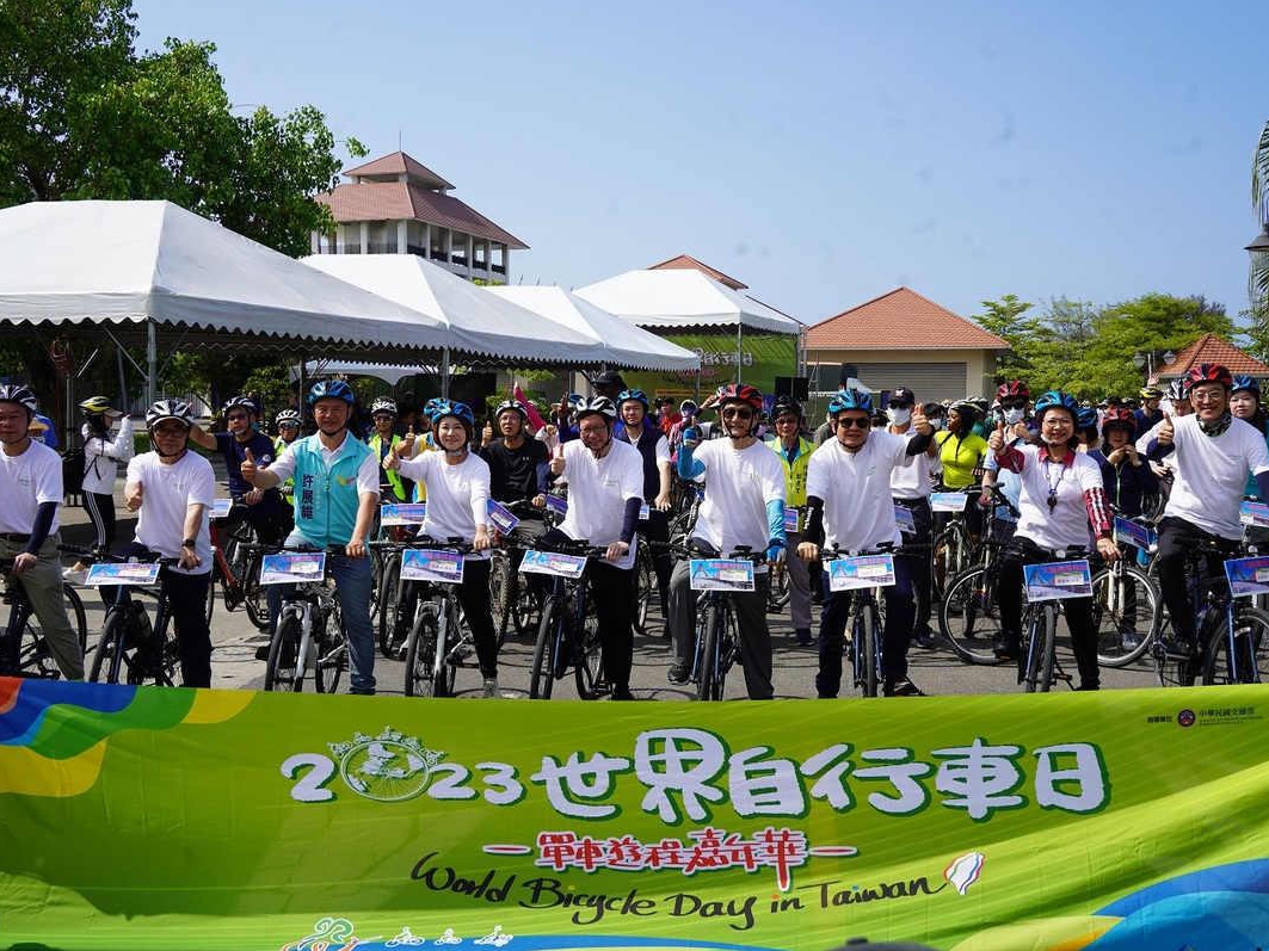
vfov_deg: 37.7
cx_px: 676
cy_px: 475
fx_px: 1393
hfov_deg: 48.9
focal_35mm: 38
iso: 100
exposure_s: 1/160
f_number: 10
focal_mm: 35
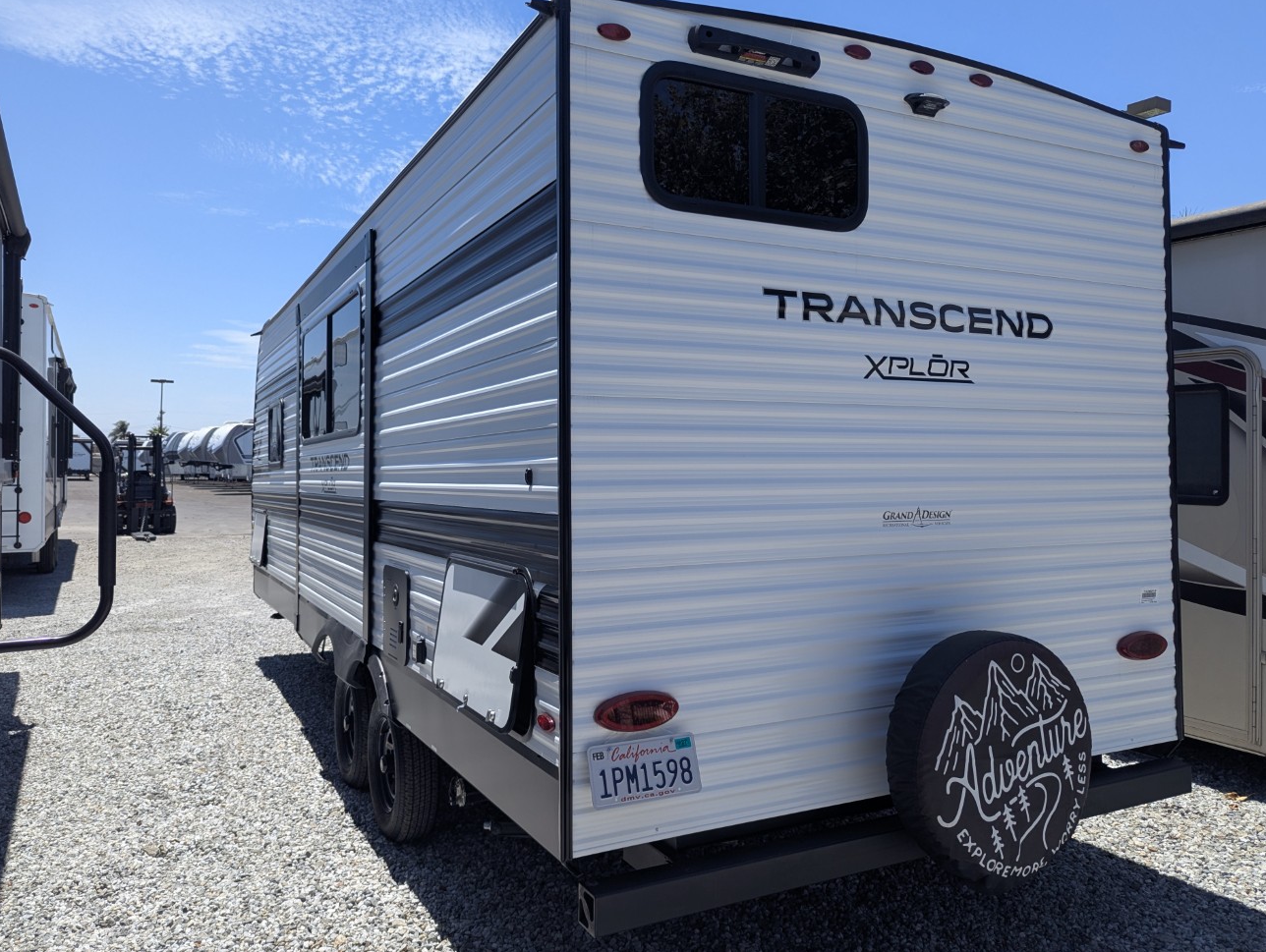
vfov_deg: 53.1
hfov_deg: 67.2
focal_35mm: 26
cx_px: 634
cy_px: 443
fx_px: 952
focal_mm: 6.81
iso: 48
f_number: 1.85
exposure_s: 1/1887
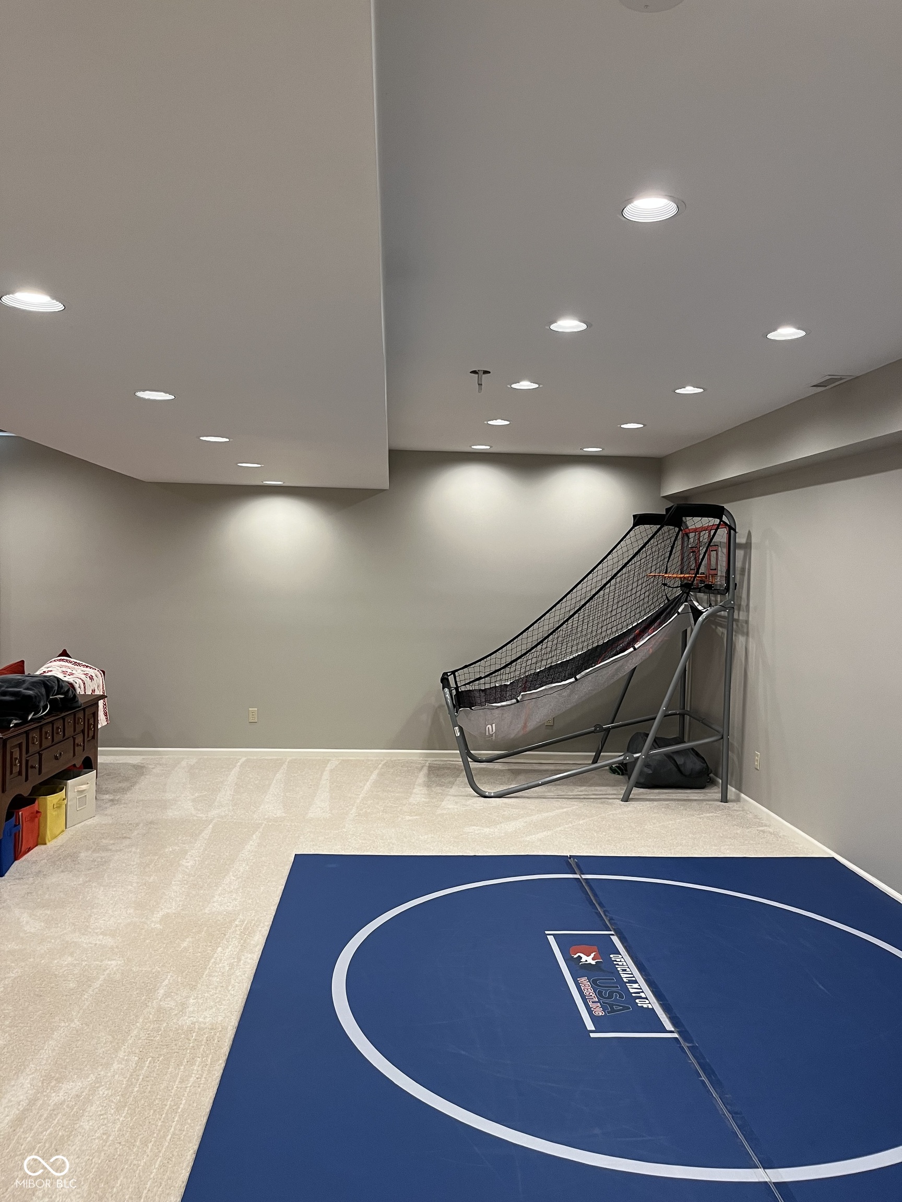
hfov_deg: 53.1
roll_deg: -0.2
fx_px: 903
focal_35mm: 26
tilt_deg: +2.6
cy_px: 601
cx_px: 451
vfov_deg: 67.3
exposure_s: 1/60
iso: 100
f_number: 1.6
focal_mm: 5.1
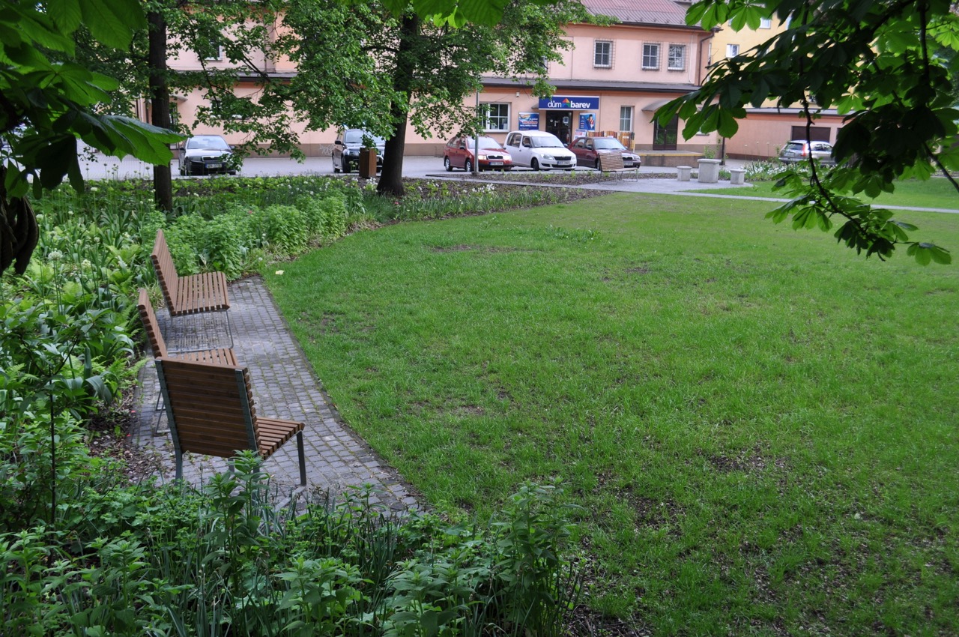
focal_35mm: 33
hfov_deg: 57.3
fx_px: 878
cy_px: 318
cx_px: 480
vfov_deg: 39.9
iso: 200
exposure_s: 1/125
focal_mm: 22
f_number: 5.6
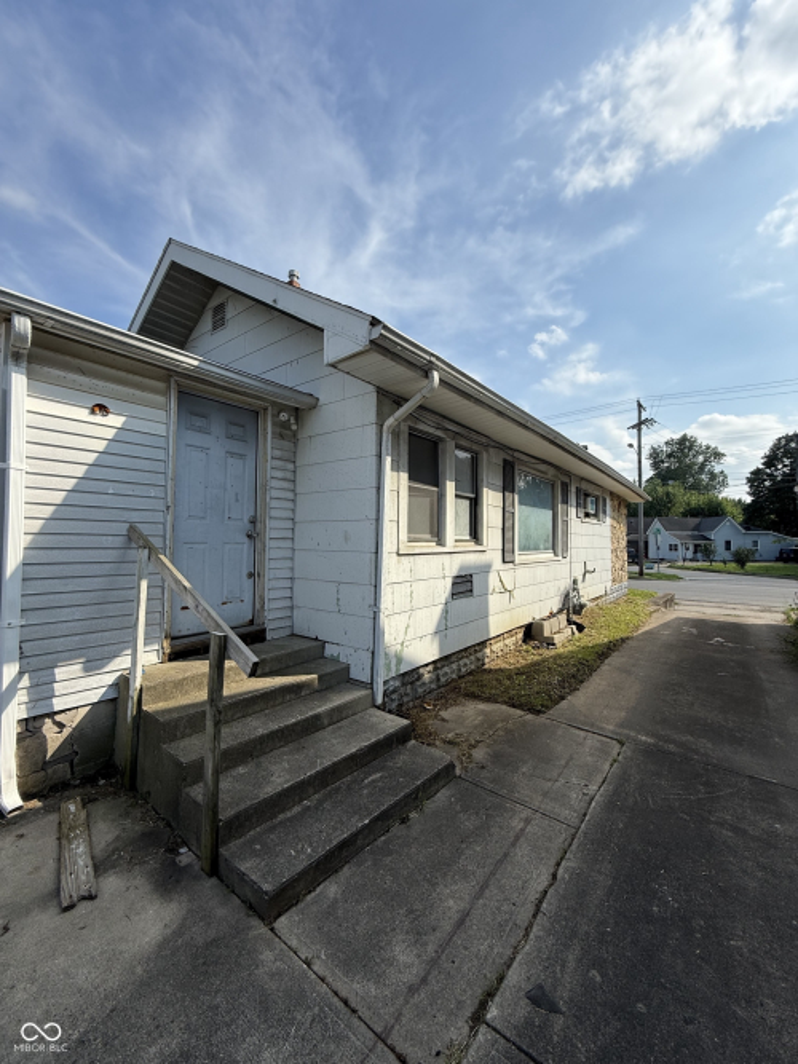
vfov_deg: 102.1
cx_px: 399
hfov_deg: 85.7
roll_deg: -0.9
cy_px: 532
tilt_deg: +2.1
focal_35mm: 14
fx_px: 430
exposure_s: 1/1901
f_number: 2.2
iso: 50
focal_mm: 2.22
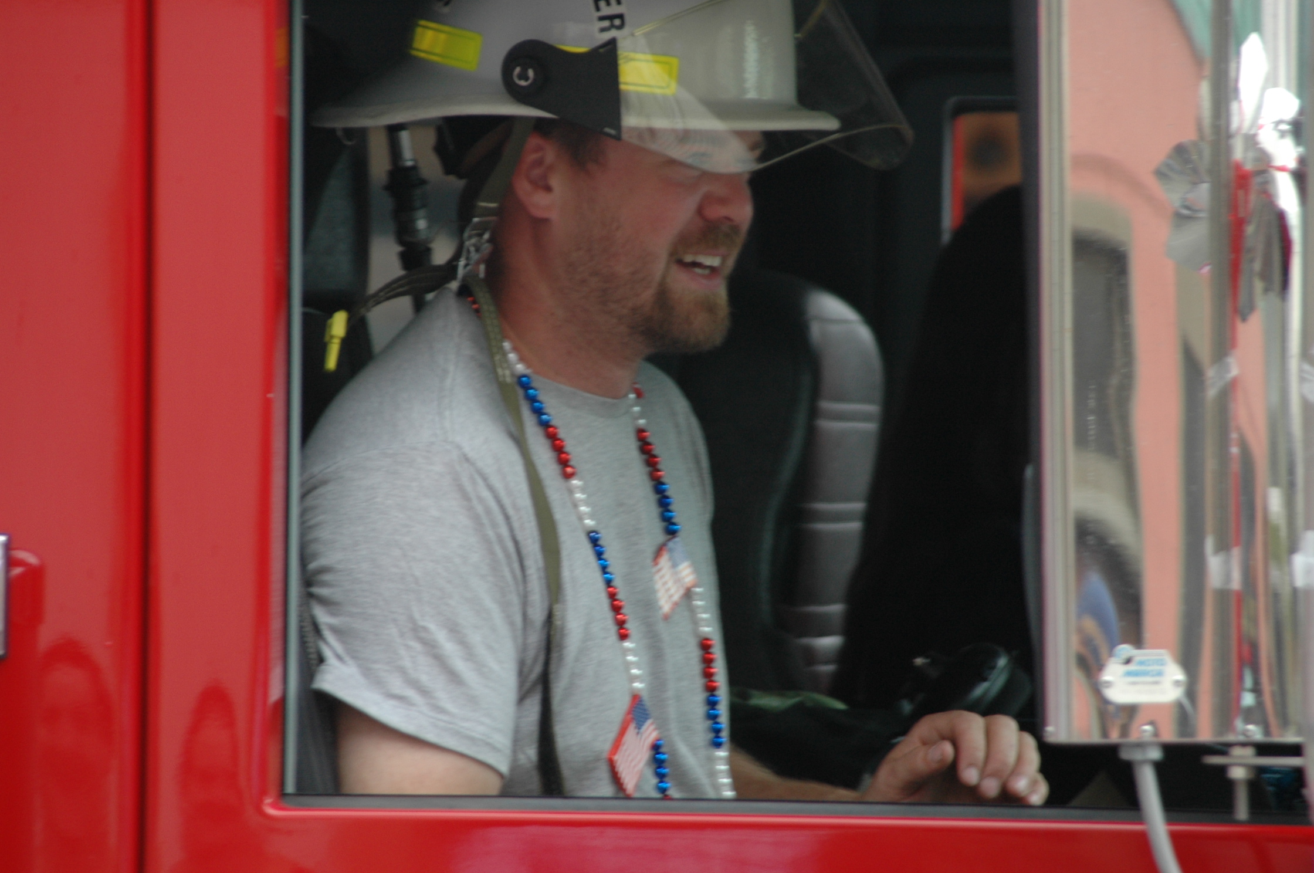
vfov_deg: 4.6
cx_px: 657
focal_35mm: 300
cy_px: 436
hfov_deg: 6.9
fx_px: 10937
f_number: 6.3
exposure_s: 1/125
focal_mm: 200
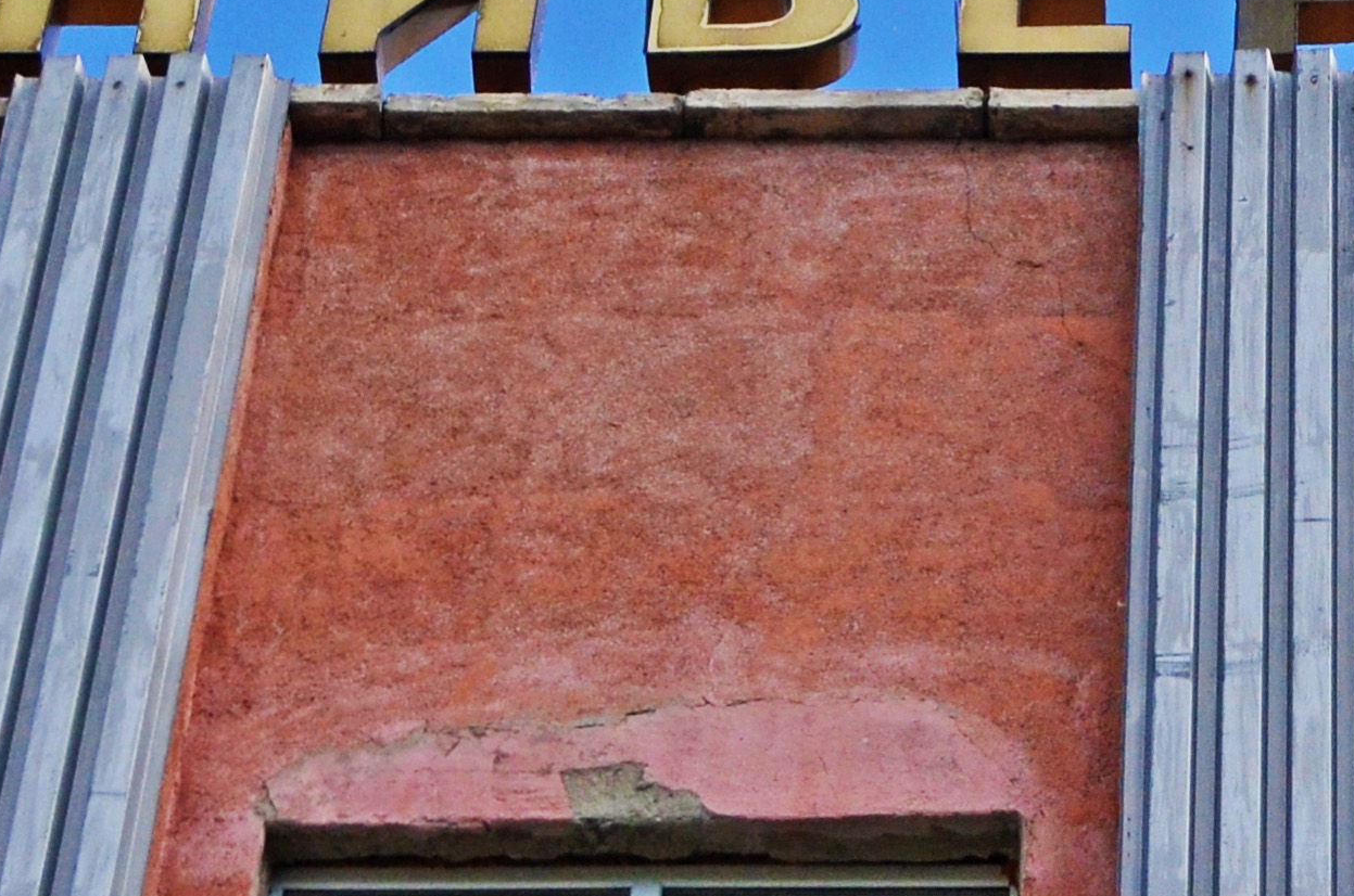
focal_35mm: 166
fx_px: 6231
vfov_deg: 8.0
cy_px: -546
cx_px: 1263
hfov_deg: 12.3
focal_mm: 28
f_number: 5.6
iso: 400
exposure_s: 1/320
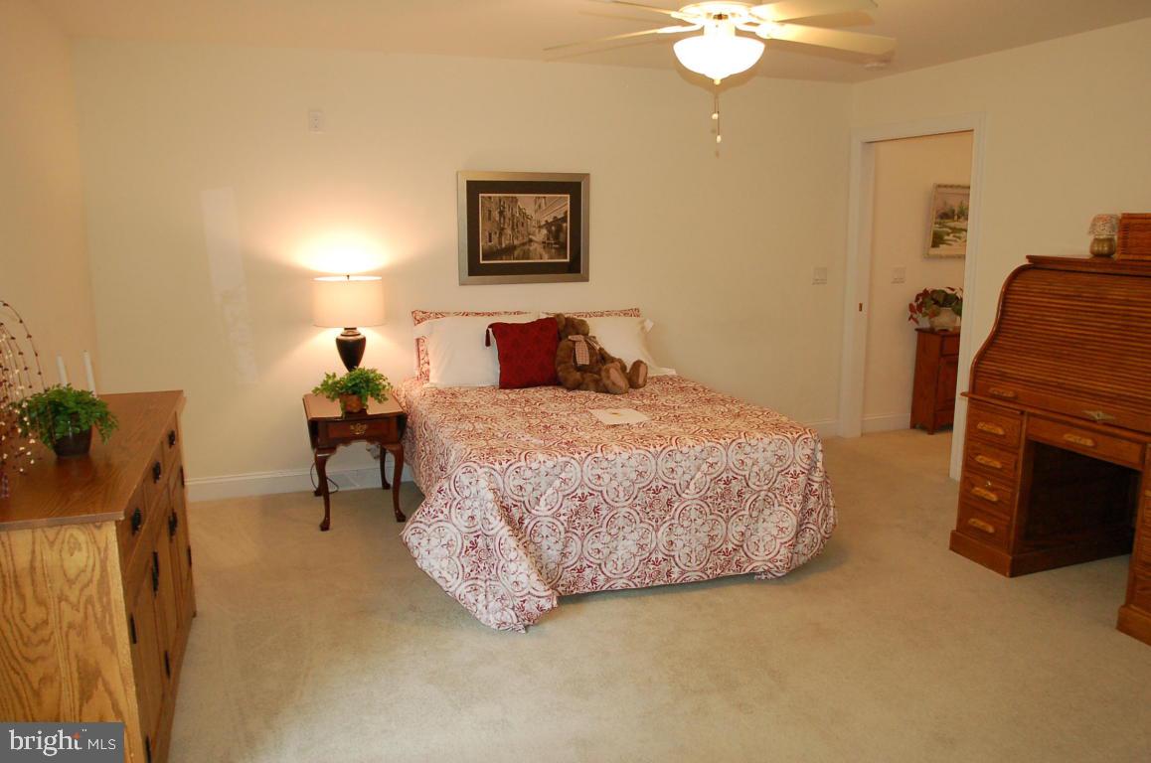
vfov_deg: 50.2
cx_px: 576
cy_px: 382
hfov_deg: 70.5
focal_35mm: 26
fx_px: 814
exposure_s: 1/80
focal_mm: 17
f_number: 2.8
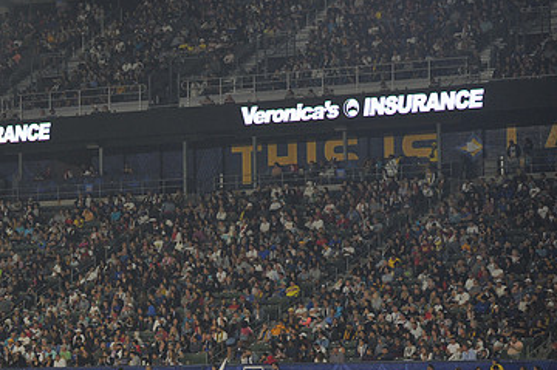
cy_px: 245
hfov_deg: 11.0
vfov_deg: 7.3
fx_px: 2889
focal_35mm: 187
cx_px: 127
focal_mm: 116
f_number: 2.8
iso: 1250
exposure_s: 1/1000
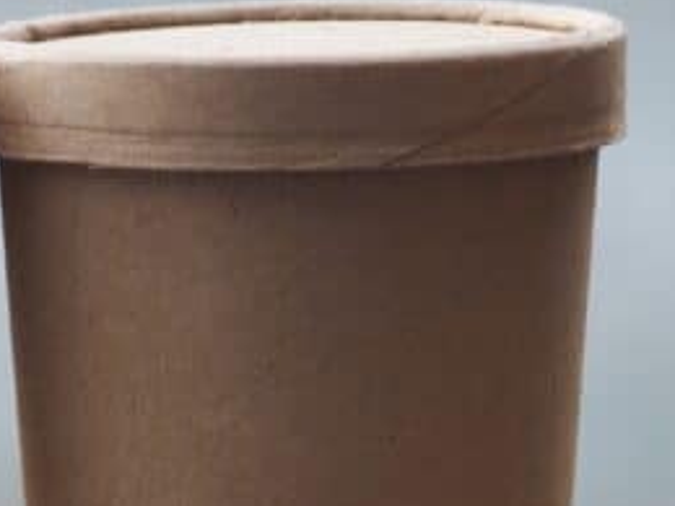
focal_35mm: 590
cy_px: 498
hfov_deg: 3.4
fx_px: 11505
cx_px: -57
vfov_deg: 2.5
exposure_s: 1/60
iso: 250
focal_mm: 75
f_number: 4
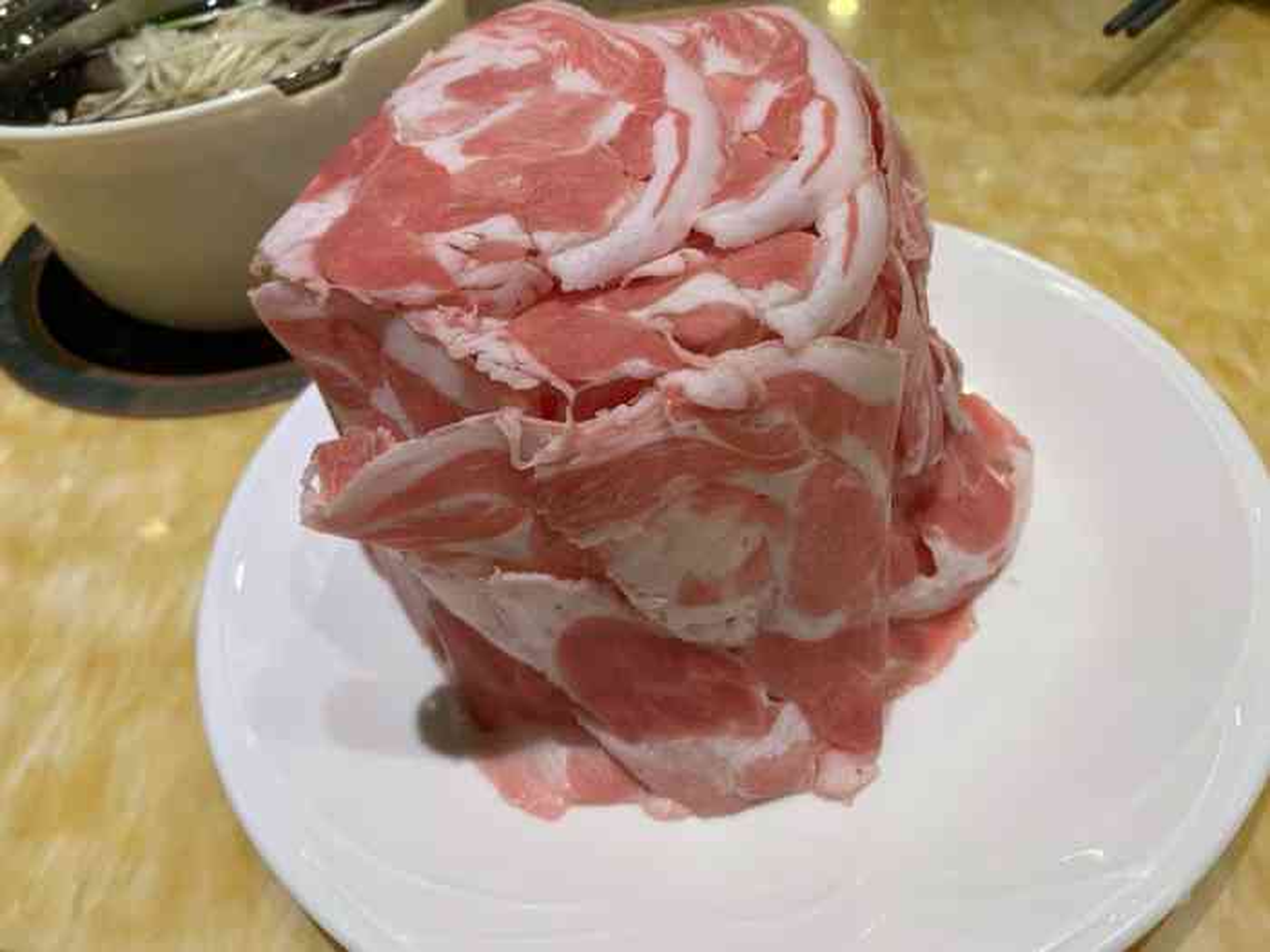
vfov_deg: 53.1
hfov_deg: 67.3
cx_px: 635
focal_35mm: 26
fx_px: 954
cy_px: 476
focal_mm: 4.25
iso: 100
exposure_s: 1/104
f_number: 1.8
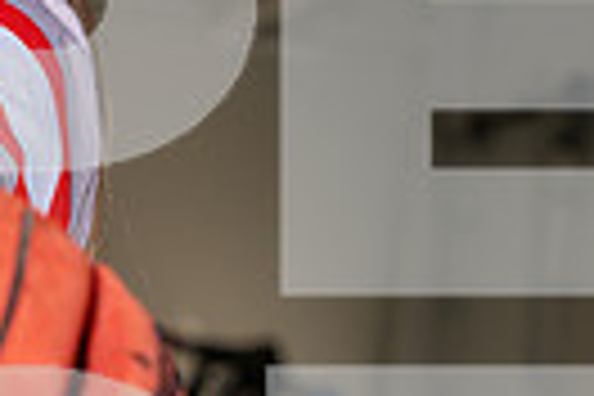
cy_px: 61
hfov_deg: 6.9
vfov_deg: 4.7
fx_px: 4867
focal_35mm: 295
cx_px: -346
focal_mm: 67
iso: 200
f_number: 5.6
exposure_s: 1/200
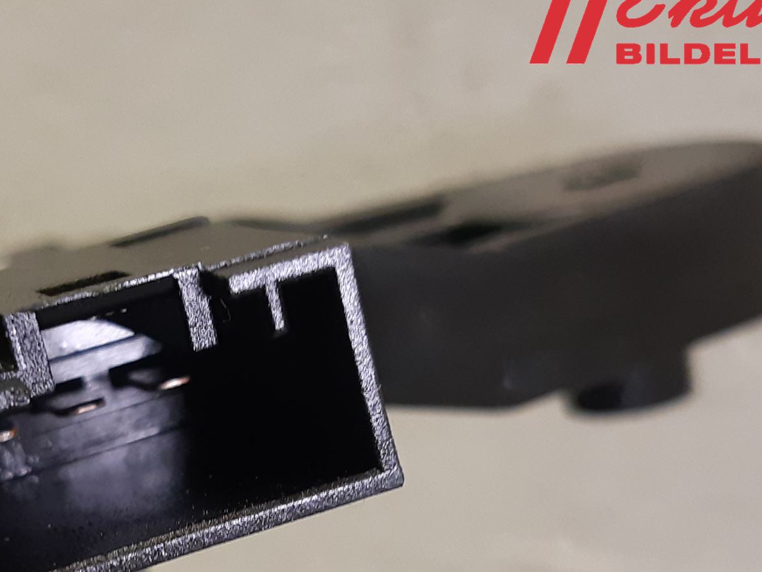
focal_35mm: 45
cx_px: 265
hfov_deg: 41.6
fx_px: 990
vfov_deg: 31.4
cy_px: 450
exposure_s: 1/50
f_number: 1.7
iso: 200
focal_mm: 3.93
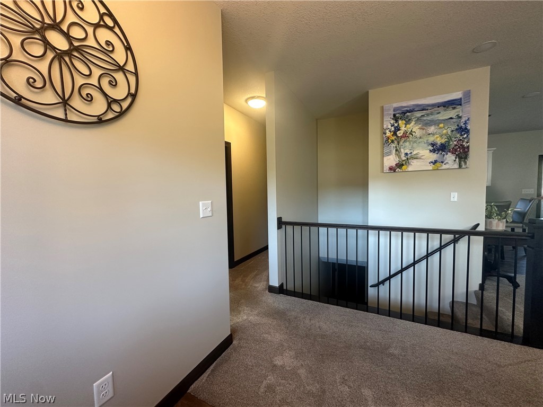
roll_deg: +1.0
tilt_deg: -2.2
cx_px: 272
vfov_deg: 85.7
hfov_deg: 102.1
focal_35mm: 14
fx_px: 220
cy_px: 204
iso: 200
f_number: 2.2
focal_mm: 2.22
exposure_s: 1/60
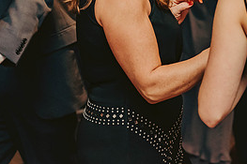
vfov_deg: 10.6
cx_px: 143
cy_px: 1
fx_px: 878
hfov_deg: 16.0
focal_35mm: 128
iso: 2000
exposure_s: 1/200
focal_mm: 58
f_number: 3.2
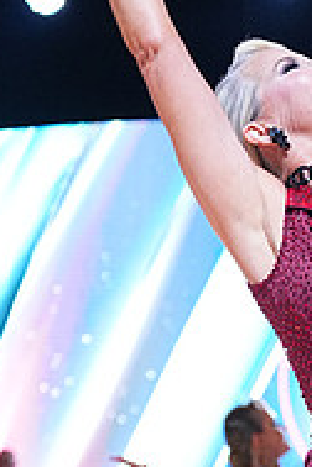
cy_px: 576
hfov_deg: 6.4
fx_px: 2795
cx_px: 343
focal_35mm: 215
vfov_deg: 9.4
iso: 2000
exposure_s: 1/400
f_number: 4
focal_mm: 70
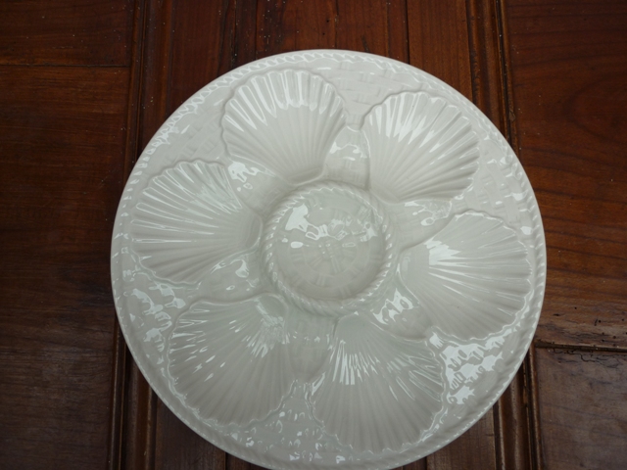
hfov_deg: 55.4
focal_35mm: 33
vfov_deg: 42.9
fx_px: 598
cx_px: 314
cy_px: 235
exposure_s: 1/125
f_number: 2.8
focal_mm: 5.5
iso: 80
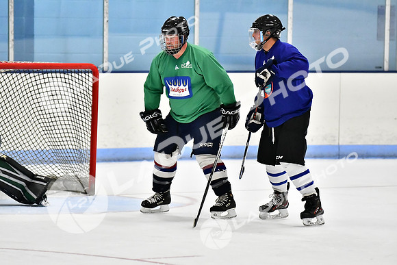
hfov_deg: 10.5
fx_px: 2151
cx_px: 198
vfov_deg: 7.0
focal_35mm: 195
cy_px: 132
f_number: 2.8
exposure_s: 1/1600
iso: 8000
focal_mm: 130
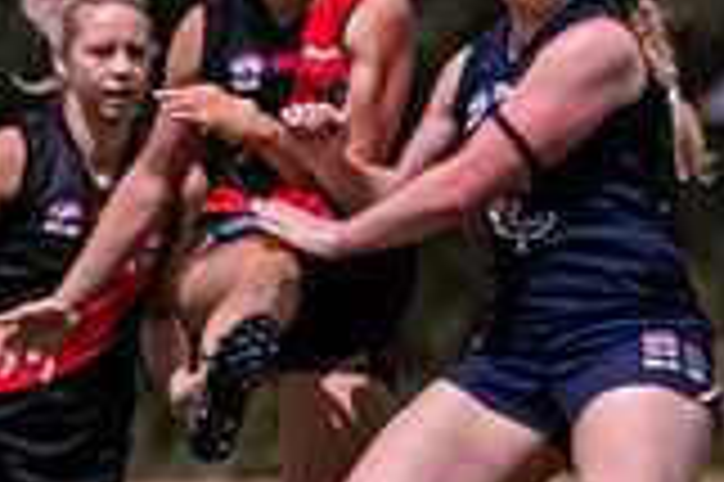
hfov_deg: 1.0
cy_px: 551
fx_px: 41145
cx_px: 672
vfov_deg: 0.7
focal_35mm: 2048
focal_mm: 420
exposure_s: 1/5000
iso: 800
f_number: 6.3
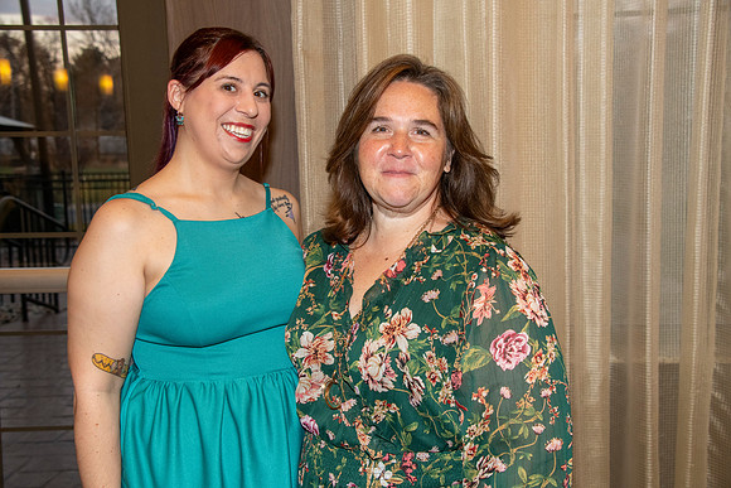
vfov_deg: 29.9
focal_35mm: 45
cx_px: 366
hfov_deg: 43.6
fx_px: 914
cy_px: 244
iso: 2000
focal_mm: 45
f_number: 5.6
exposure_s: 1/60
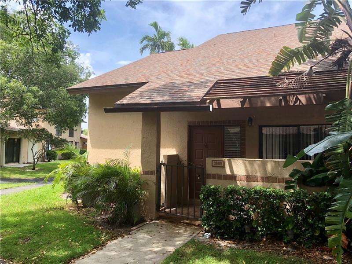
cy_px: 132
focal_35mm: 28
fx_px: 285
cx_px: 176
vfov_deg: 49.7
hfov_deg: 63.4
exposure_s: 1/738
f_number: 1.8
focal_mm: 3.99
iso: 20
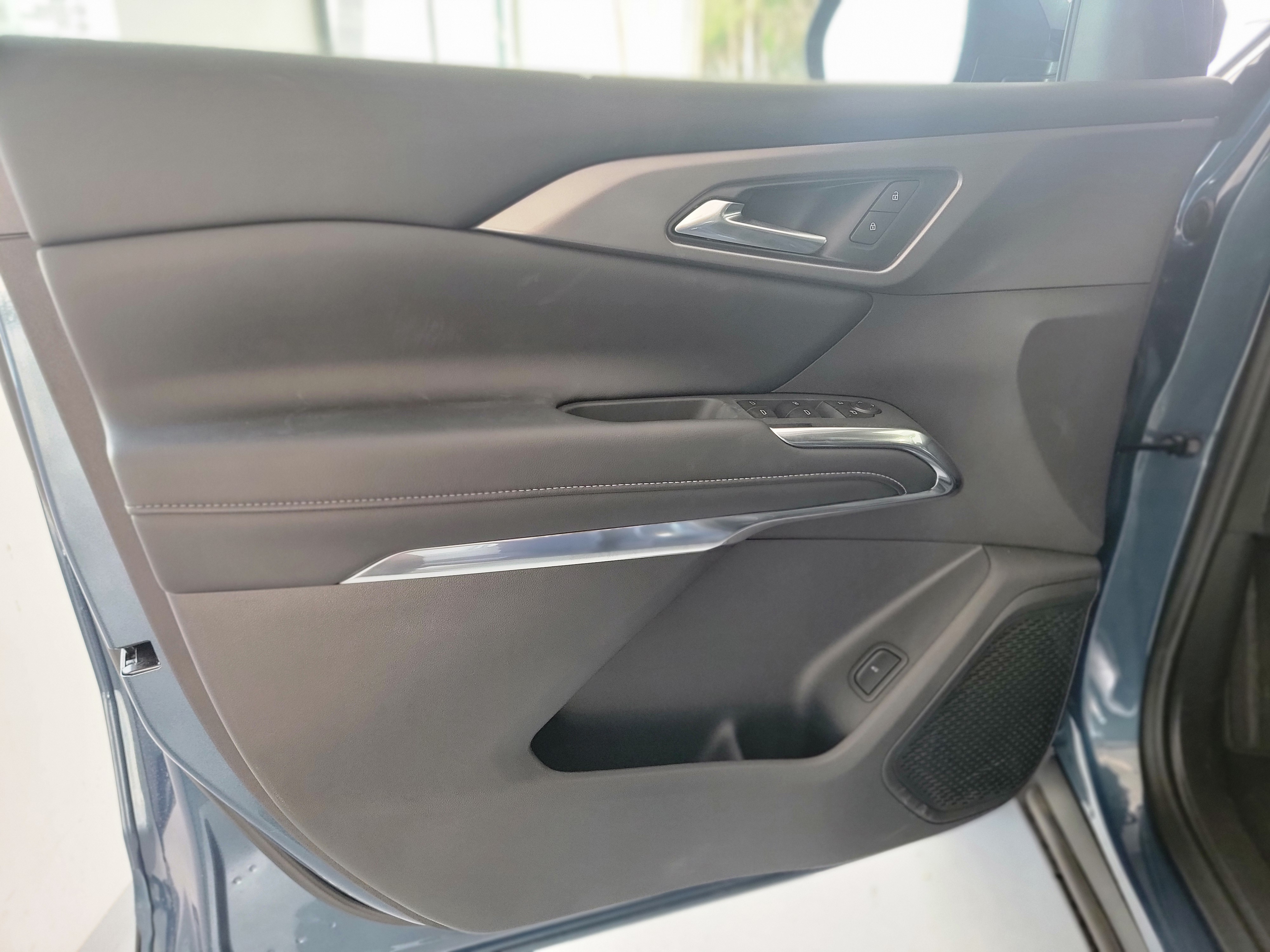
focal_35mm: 24
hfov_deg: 71.6
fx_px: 881
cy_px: 476
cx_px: 635
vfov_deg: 56.8
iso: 250
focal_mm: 6.7
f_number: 1.8
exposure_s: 1/60
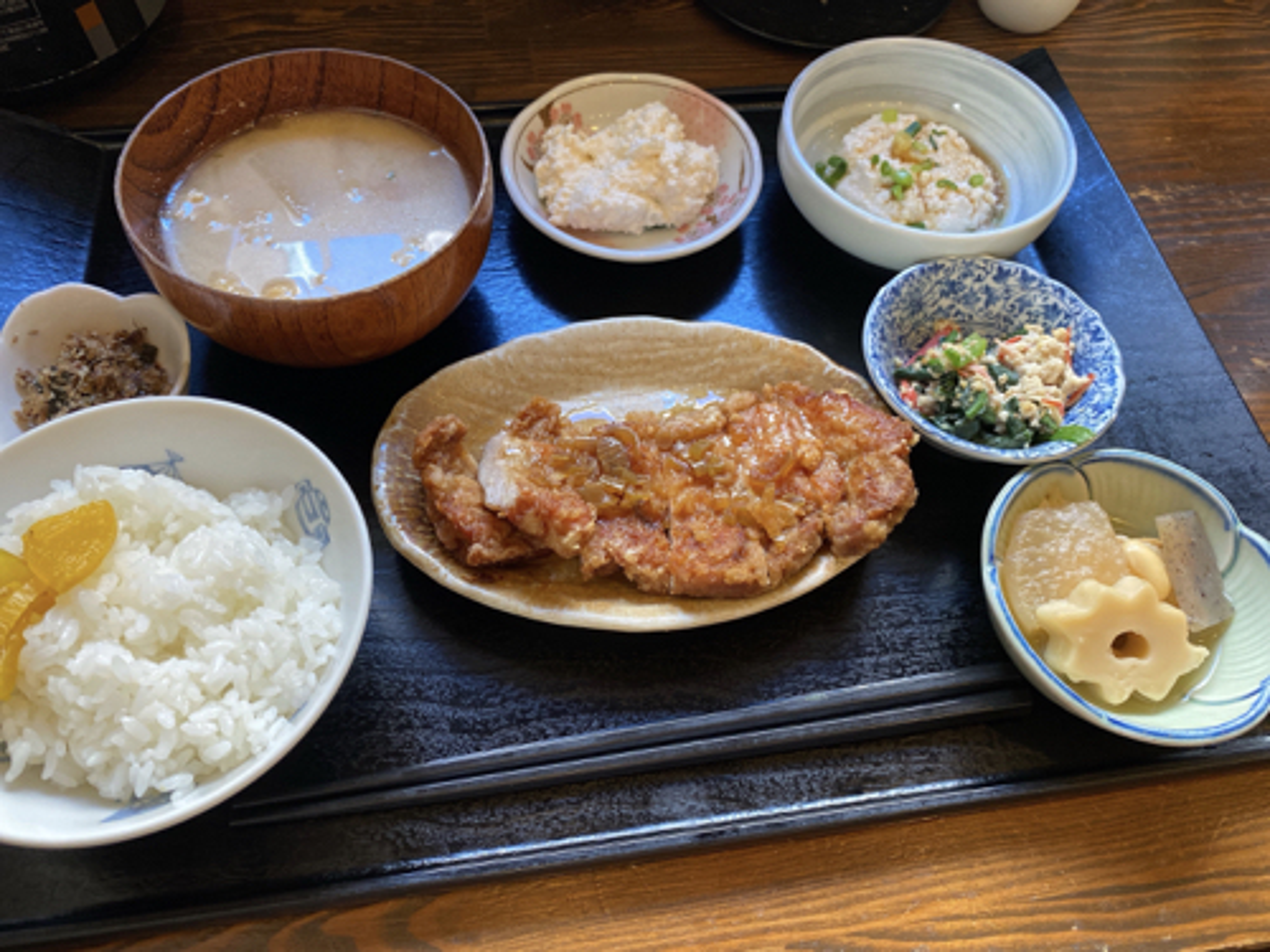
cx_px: 635
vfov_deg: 53.1
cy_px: 476
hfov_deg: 67.3
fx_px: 954
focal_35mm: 26
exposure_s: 1/50
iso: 160
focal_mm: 4.25
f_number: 1.8
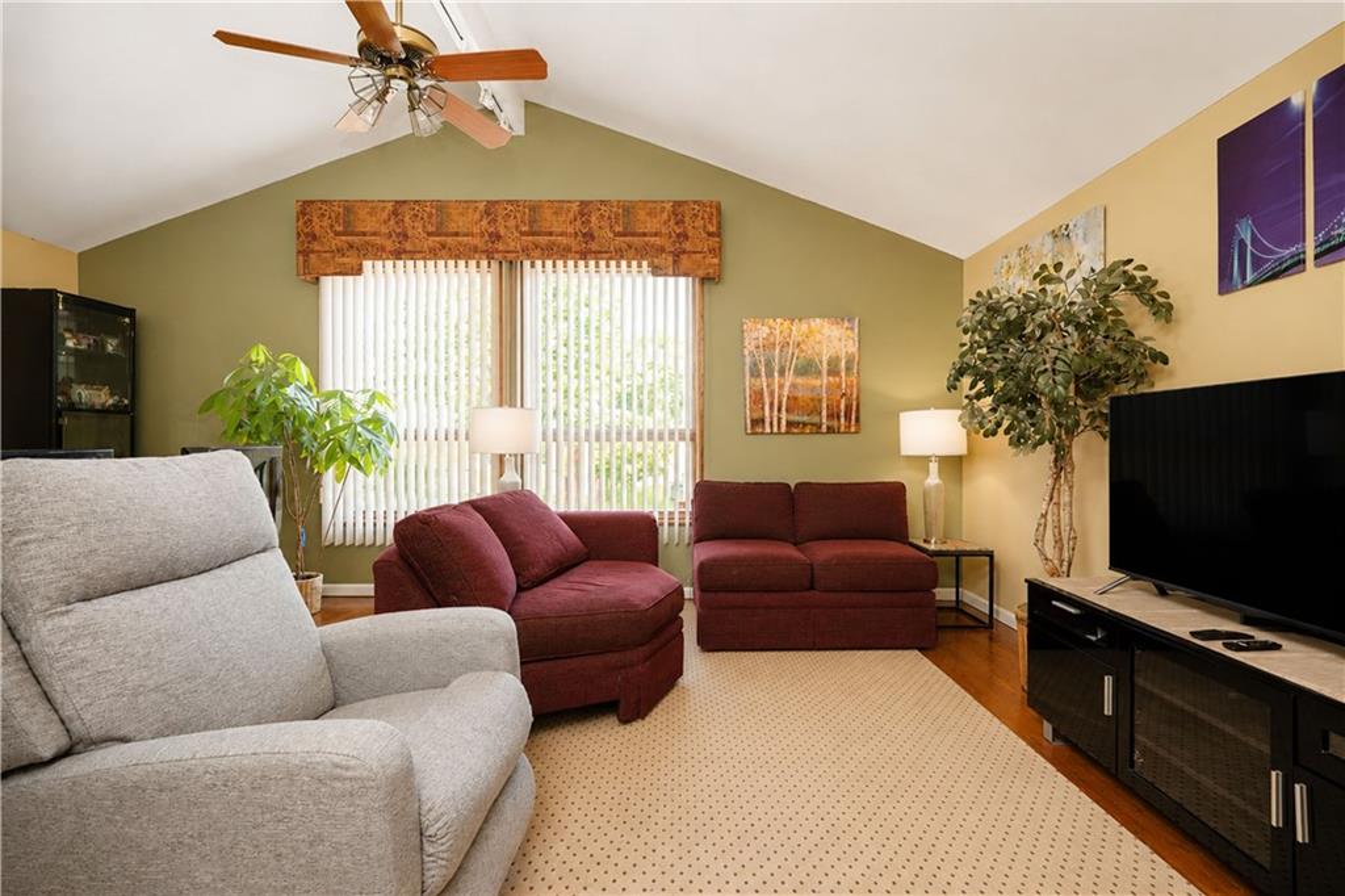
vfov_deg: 73.7
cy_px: 448
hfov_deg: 96.8
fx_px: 598
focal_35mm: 16
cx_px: 672
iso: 64
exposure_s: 1/30
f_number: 4
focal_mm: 16
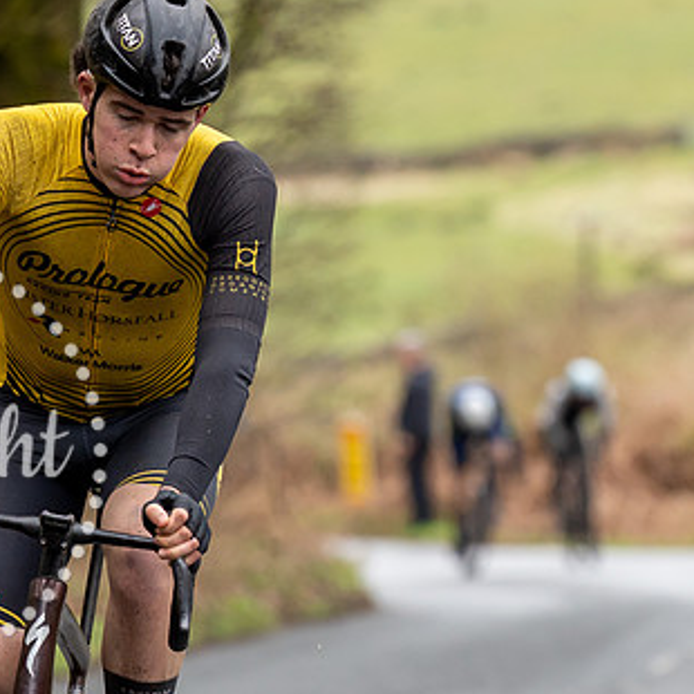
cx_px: 144
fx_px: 12362
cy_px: 215
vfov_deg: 3.2
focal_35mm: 545
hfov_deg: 3.2
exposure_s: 1/1000
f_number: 3.5
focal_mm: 148
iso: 640
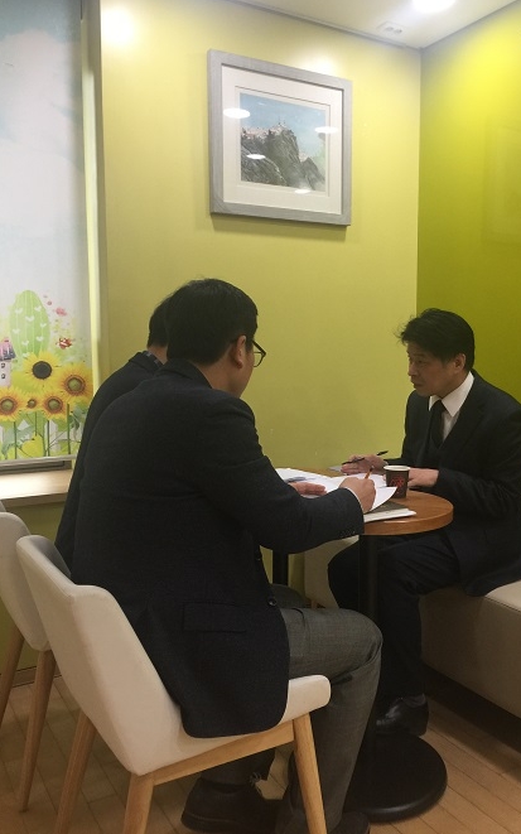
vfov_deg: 61.2
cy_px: 415
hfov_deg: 40.4
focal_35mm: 31
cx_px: 308
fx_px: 704
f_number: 2.2
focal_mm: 4.15
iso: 50
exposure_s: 1/30
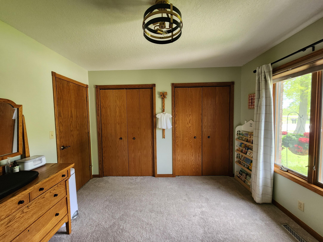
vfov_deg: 89.9
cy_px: 121
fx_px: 121
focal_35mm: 13
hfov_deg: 106.2
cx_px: 162
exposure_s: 1/60
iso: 320
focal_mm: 2.2
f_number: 2.2
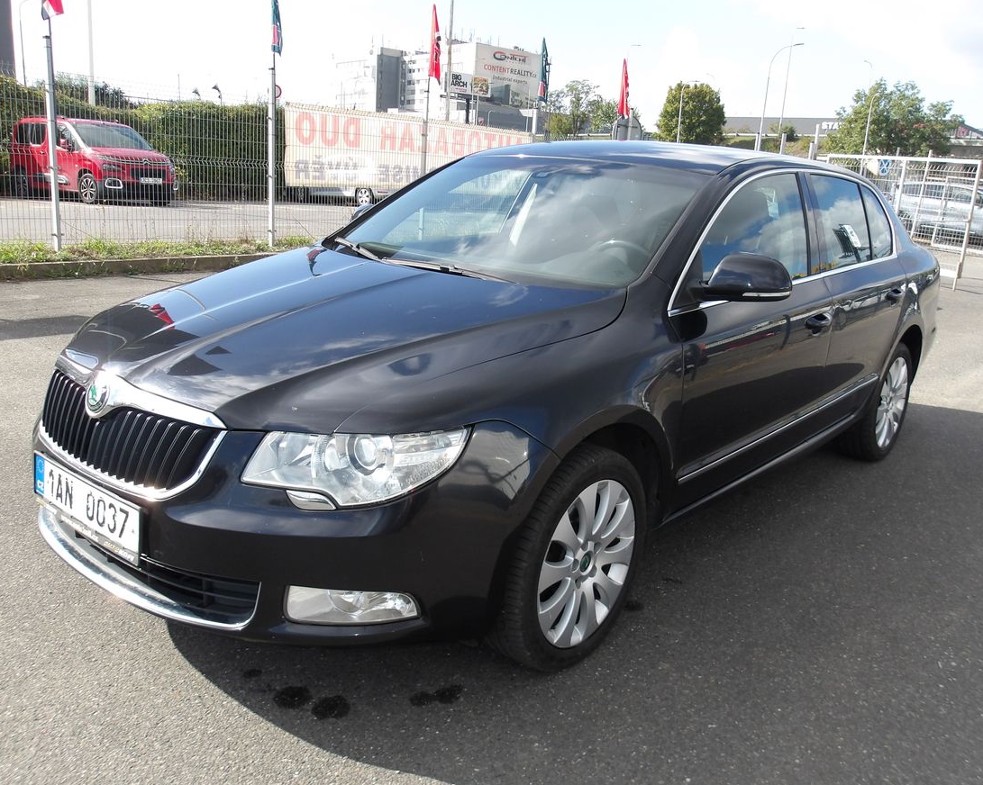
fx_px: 843
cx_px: 501
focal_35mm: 29
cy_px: 389
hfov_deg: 60.5
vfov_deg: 49.9
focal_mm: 4.9
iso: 100
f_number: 3
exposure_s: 1/557
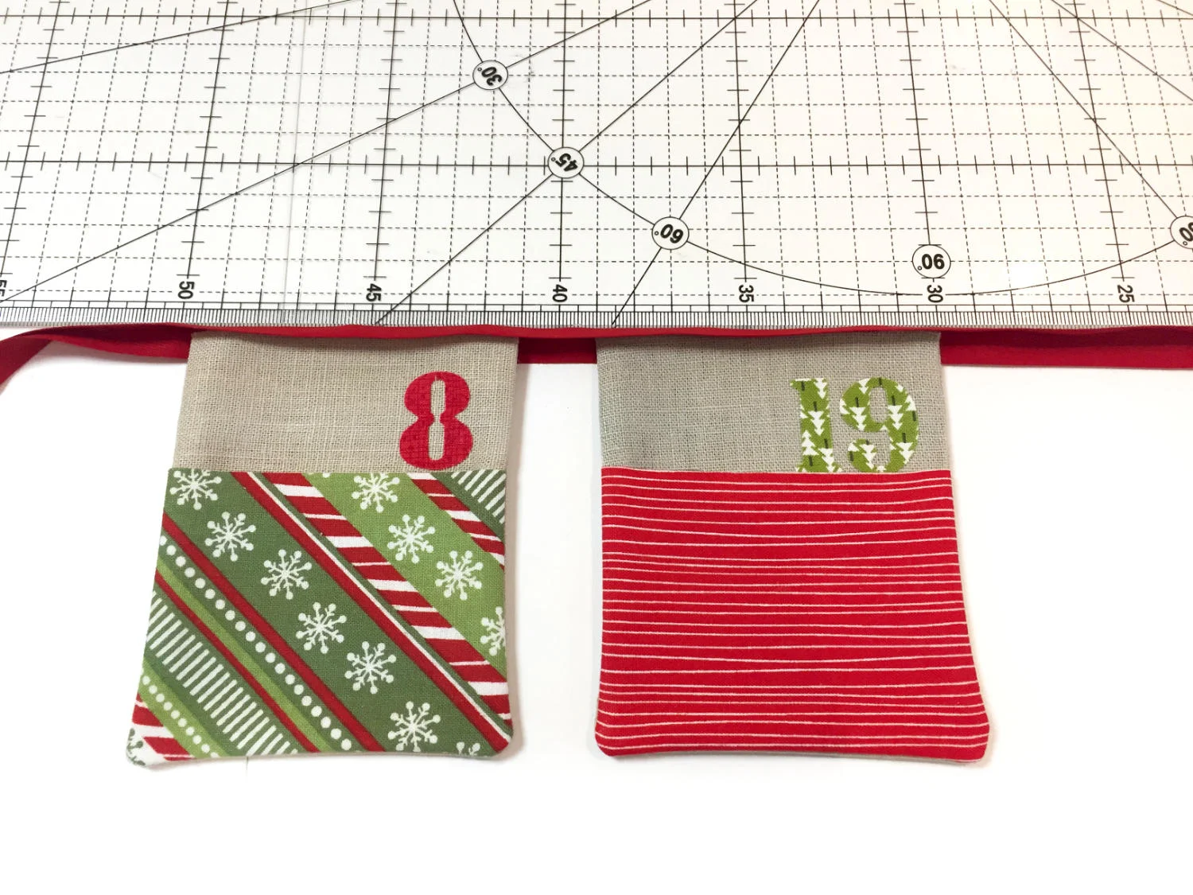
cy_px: 448
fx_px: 999
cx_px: 596
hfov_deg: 61.7
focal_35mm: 29
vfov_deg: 48.2
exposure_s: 1/33
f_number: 2.2
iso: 50
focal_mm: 4.2
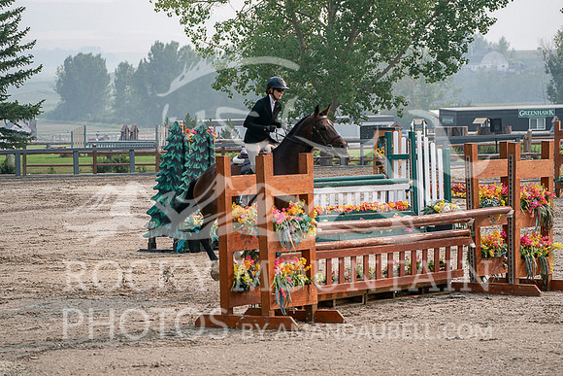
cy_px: 188
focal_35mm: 160
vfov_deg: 8.6
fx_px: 2503
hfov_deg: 12.8
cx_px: 282
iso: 500
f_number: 5.6
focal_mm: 160
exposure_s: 1/1000
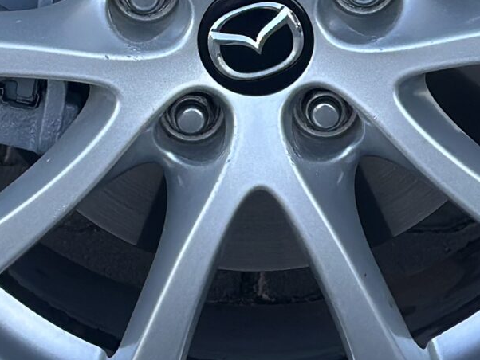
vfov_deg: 7.2
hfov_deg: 9.7
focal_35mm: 204
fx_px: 2830
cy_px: -78
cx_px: 252
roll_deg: +0.1
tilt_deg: -14.5
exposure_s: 1/594
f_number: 1.78
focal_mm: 6.86
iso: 80
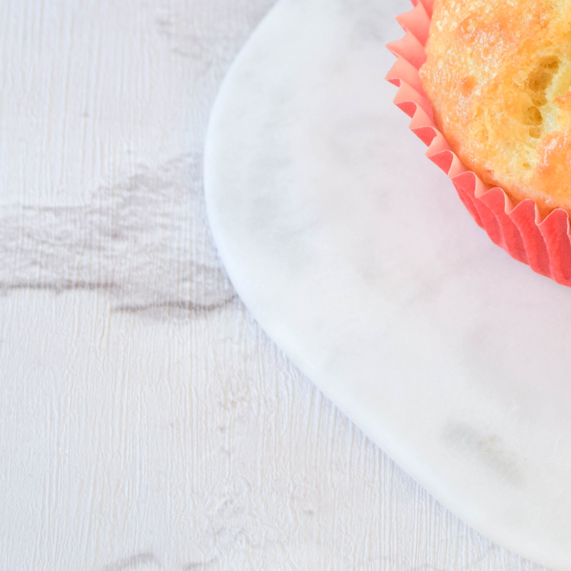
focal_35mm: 173
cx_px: 556
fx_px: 3234
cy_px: -181
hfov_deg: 10.0
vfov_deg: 9.9
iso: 400
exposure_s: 1/125
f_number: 5.6
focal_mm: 45
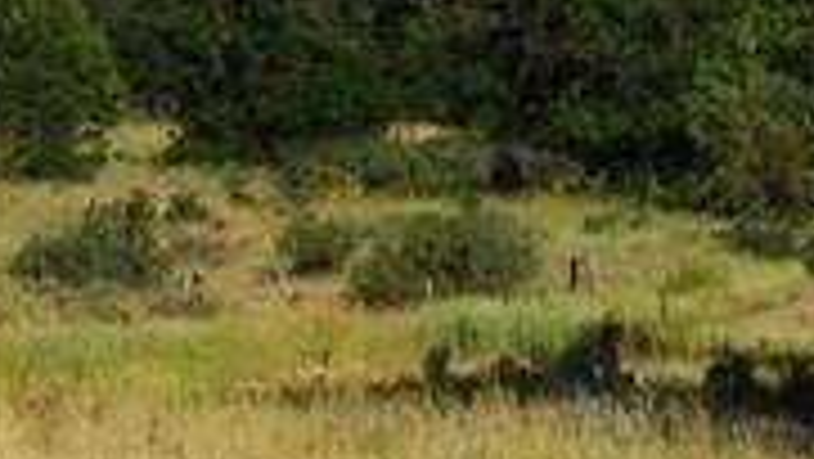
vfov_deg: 2.8
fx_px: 9242
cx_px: 333
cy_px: 299
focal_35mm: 428
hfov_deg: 5.0
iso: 400
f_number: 13
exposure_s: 1/640
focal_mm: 48
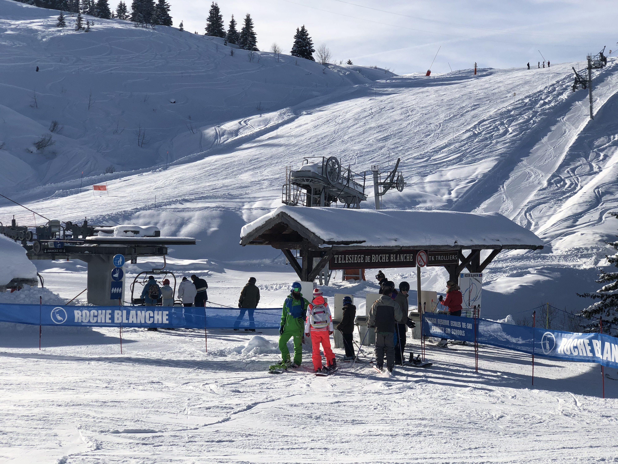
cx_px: 309
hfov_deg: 36.8
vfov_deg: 28.0
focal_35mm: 52
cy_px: 232
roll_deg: -1.6
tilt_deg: +4.2
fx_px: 928
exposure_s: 1/2288
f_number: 2.4
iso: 16
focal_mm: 6
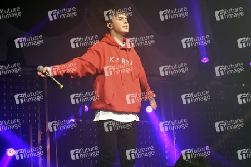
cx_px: 126
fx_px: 648
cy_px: 84
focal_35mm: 93
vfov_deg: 14.7
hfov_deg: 21.9
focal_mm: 62
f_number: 5
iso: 800
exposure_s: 1/200
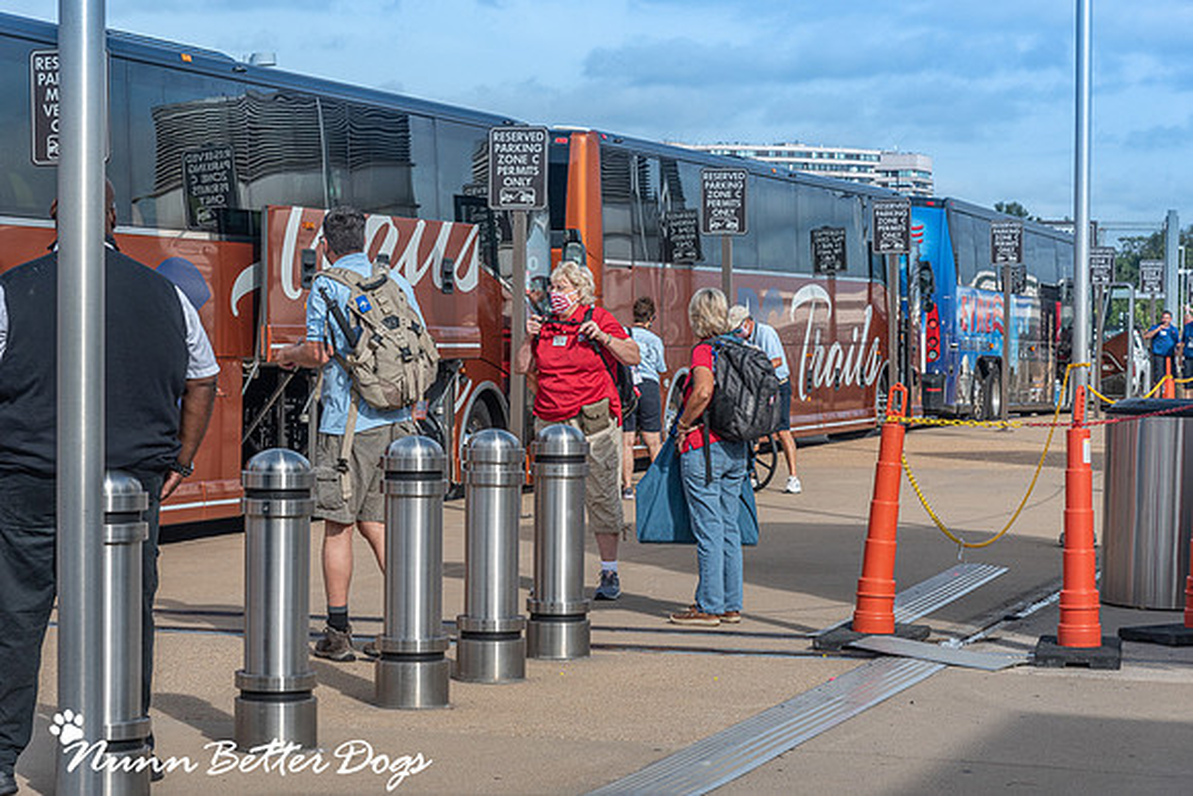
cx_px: 596
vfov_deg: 16.1
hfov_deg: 23.9
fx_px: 2817
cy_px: 398
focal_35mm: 85
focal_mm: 85
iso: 800
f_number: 9
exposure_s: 1/1250
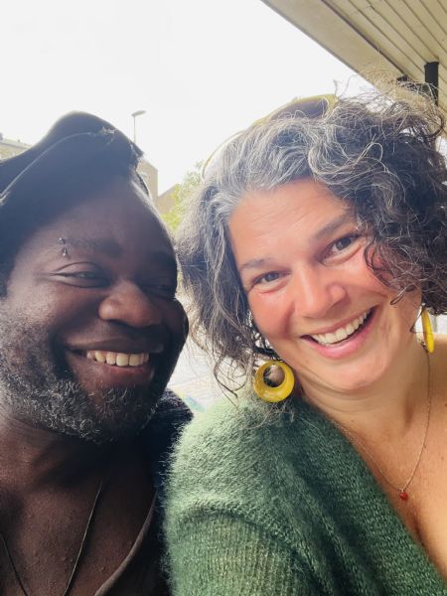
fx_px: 517
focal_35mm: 30
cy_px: 298
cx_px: 224
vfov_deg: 60.0
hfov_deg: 46.8
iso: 40
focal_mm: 2.71
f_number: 2.2
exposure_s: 1/172
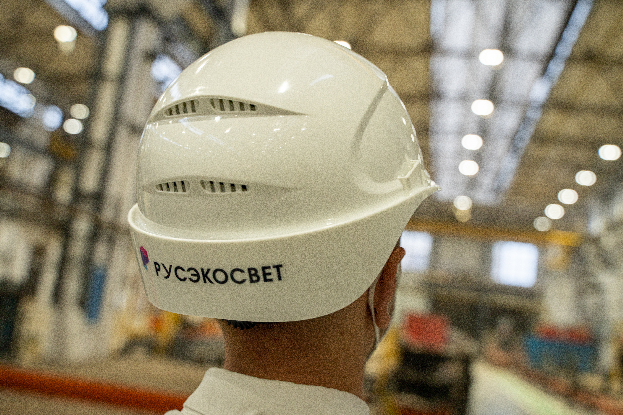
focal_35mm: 39
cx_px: 312
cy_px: 208
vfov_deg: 34.2
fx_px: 675
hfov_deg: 49.5
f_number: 4
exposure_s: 1/100
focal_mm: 39
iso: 500
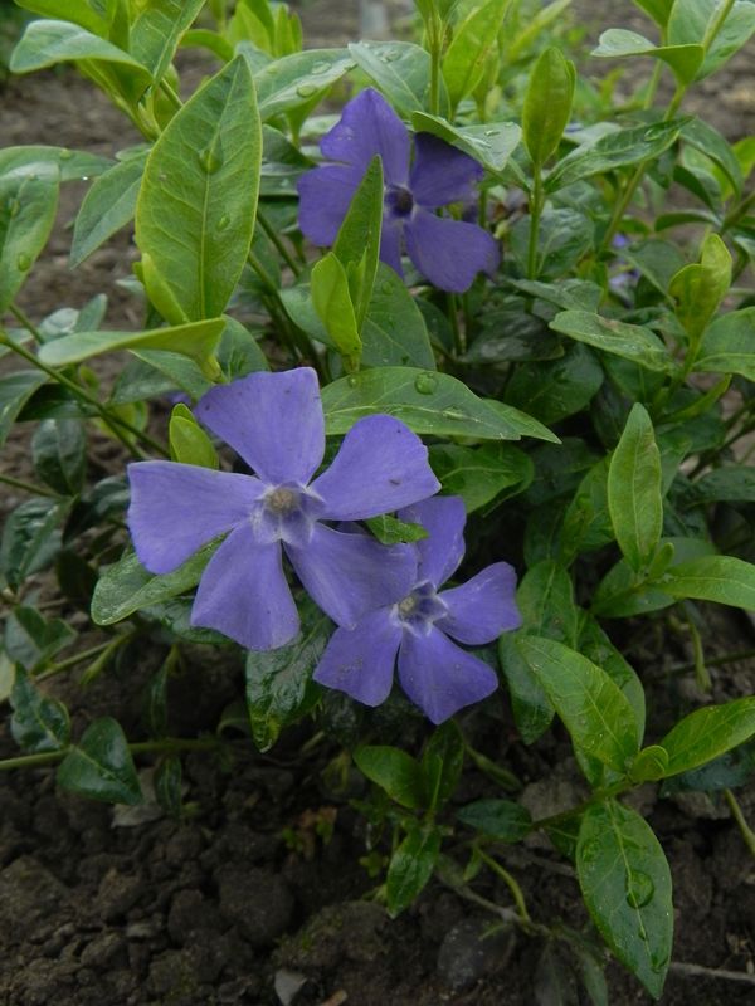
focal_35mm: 33
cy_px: 503
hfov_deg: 42.9
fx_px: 960
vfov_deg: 55.4
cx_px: 378
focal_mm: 5.9
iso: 200
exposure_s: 1/160
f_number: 4
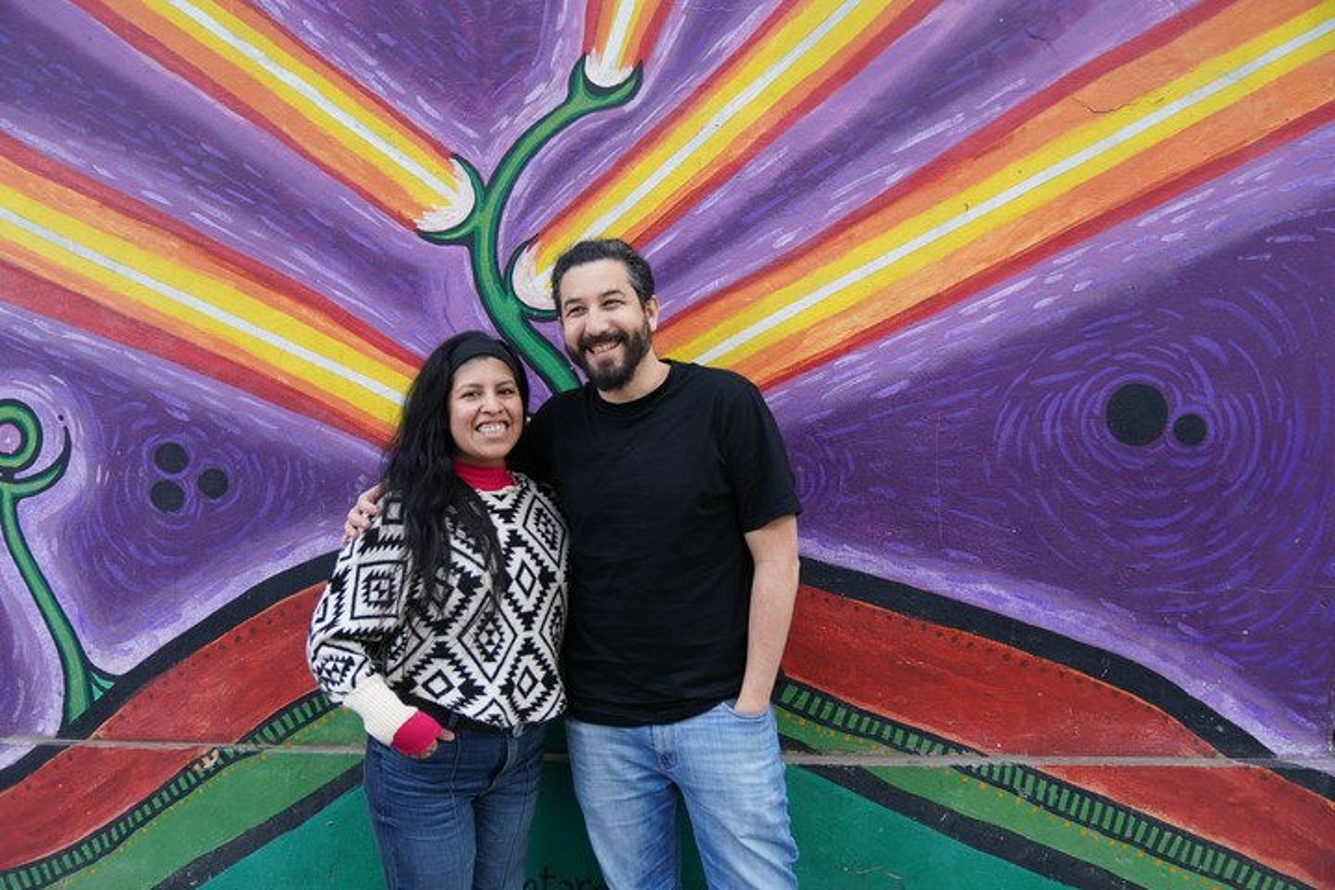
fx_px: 1075
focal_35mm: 29
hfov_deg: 63.7
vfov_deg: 45.0
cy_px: 445
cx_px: 668
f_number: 2.8
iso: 500
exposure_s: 1/320
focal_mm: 29
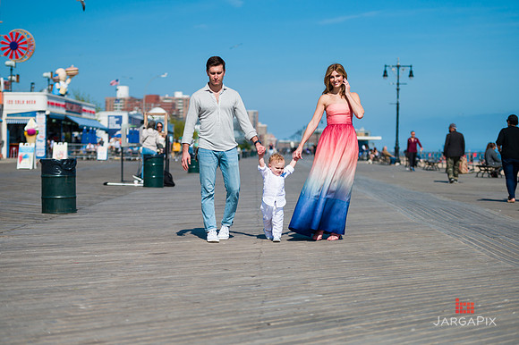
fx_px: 1181
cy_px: 172
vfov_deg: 16.6
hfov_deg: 24.8
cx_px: 260
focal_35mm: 82
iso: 200
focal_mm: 82
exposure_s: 1/6400
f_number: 3.2
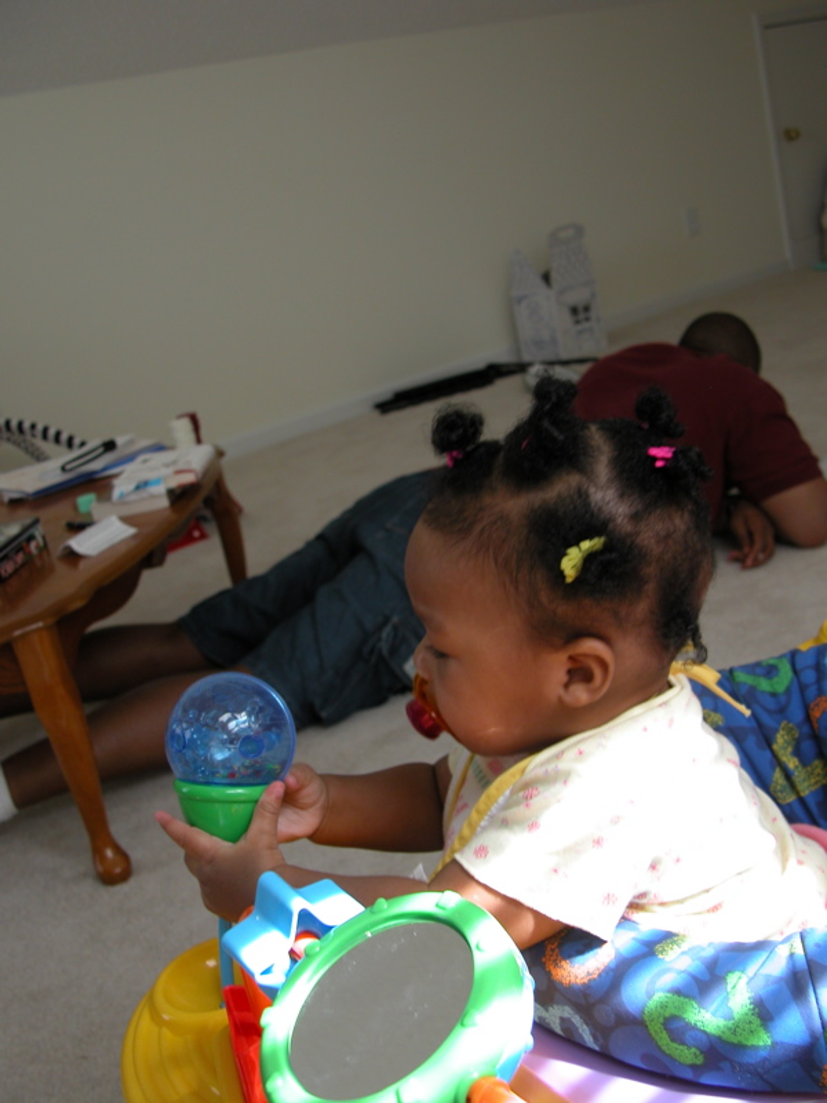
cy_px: 552
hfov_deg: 38.7
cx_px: 414
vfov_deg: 50.1
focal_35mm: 37
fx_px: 1179
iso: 100
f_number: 2.8
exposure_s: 1/42.8
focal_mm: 9.5
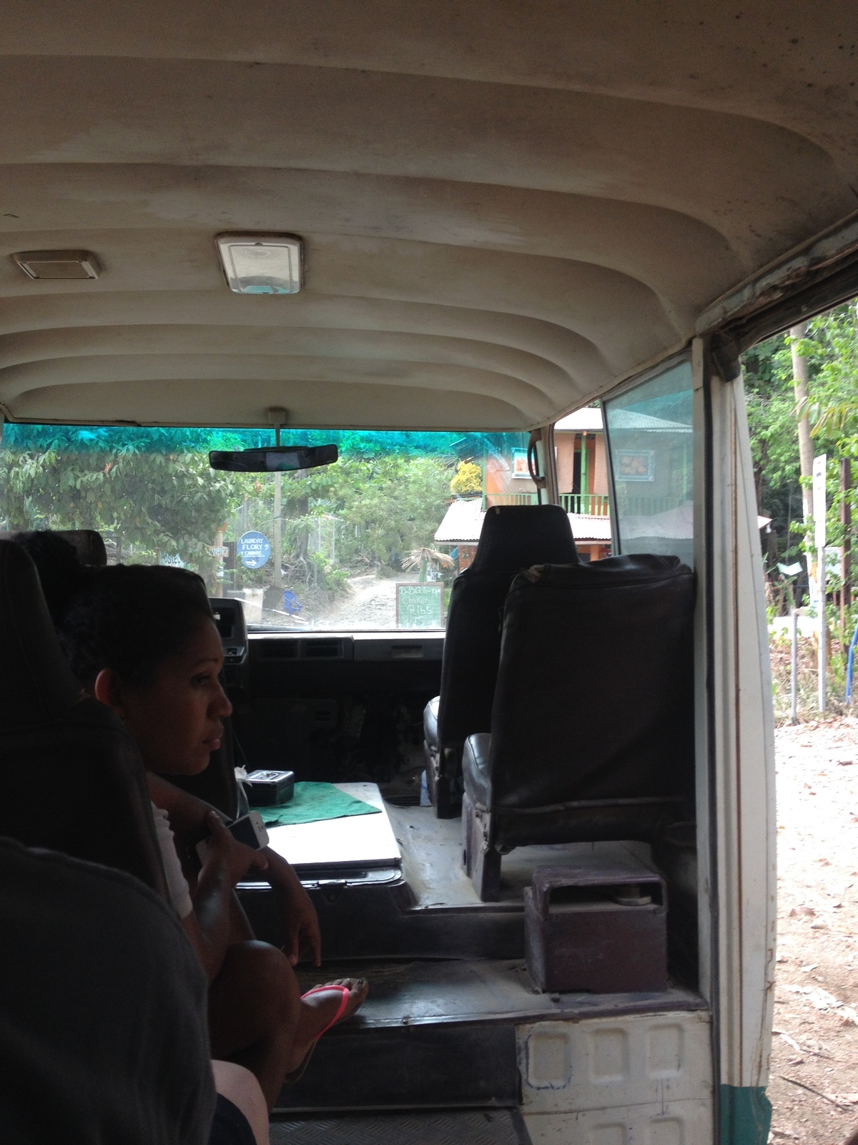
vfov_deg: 52.6
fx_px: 1157
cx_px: 429
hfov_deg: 40.7
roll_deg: +0.6
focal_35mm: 35
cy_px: 572
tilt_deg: -0.9
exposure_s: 1/120
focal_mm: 4.28
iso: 80
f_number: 2.4
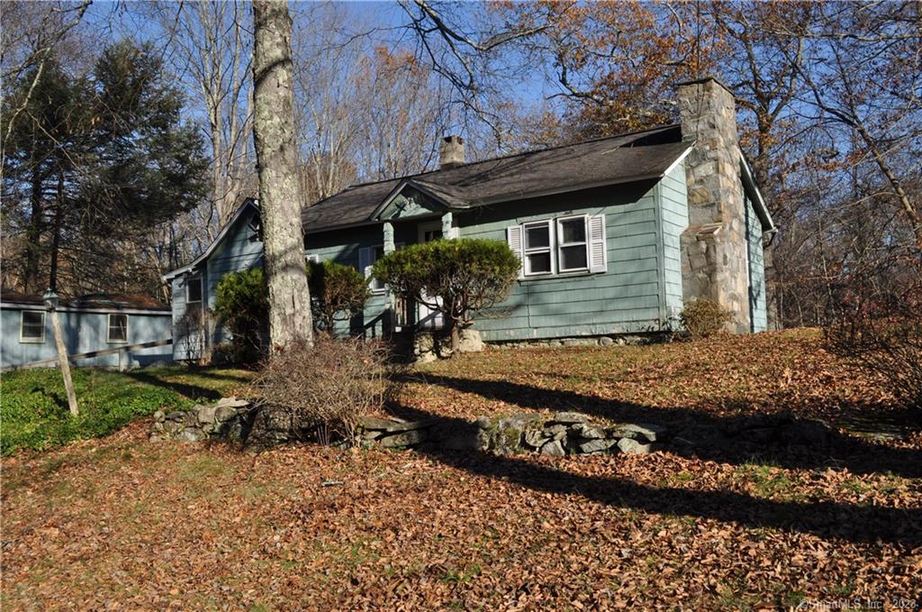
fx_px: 844
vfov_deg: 39.8
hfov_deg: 57.3
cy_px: 306
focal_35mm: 33
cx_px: 461
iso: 200
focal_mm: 22
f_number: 9
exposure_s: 1/320
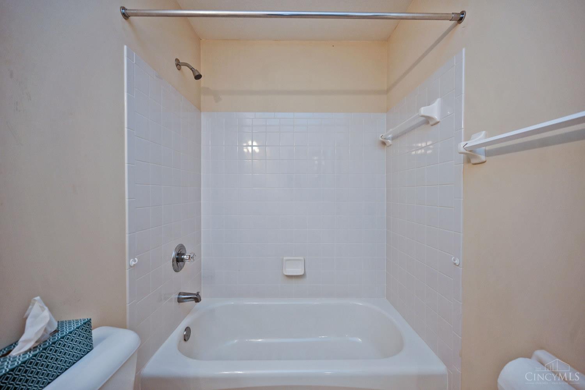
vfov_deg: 81.2
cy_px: 195
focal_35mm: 14
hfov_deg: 104.3
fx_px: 227
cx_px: 292
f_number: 4
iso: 400
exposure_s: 1/60
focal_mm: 14
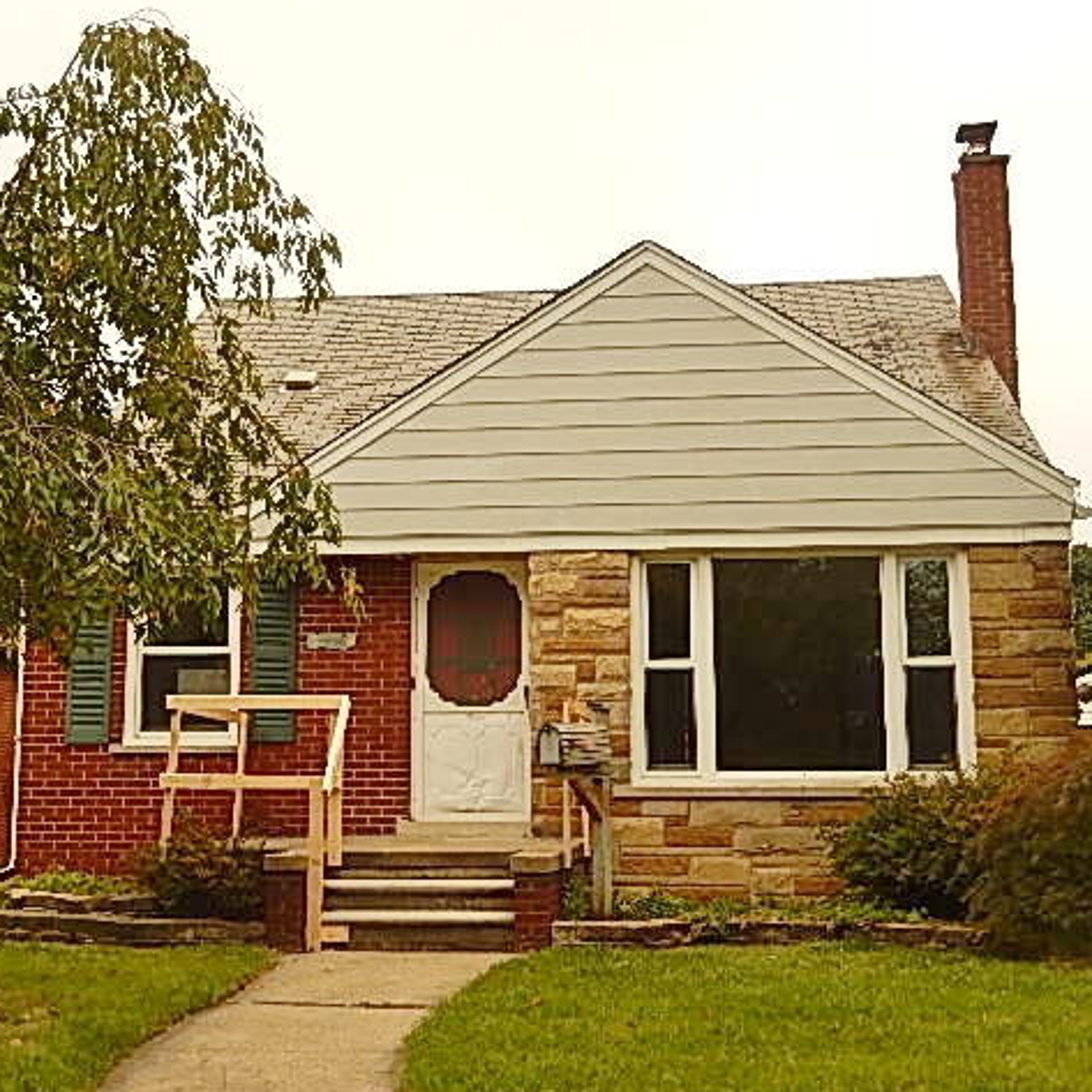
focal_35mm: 49
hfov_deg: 34.7
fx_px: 1749
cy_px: 545
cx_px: 503
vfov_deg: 34.7
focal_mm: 7.3
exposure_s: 1/400
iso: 125
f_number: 4.2
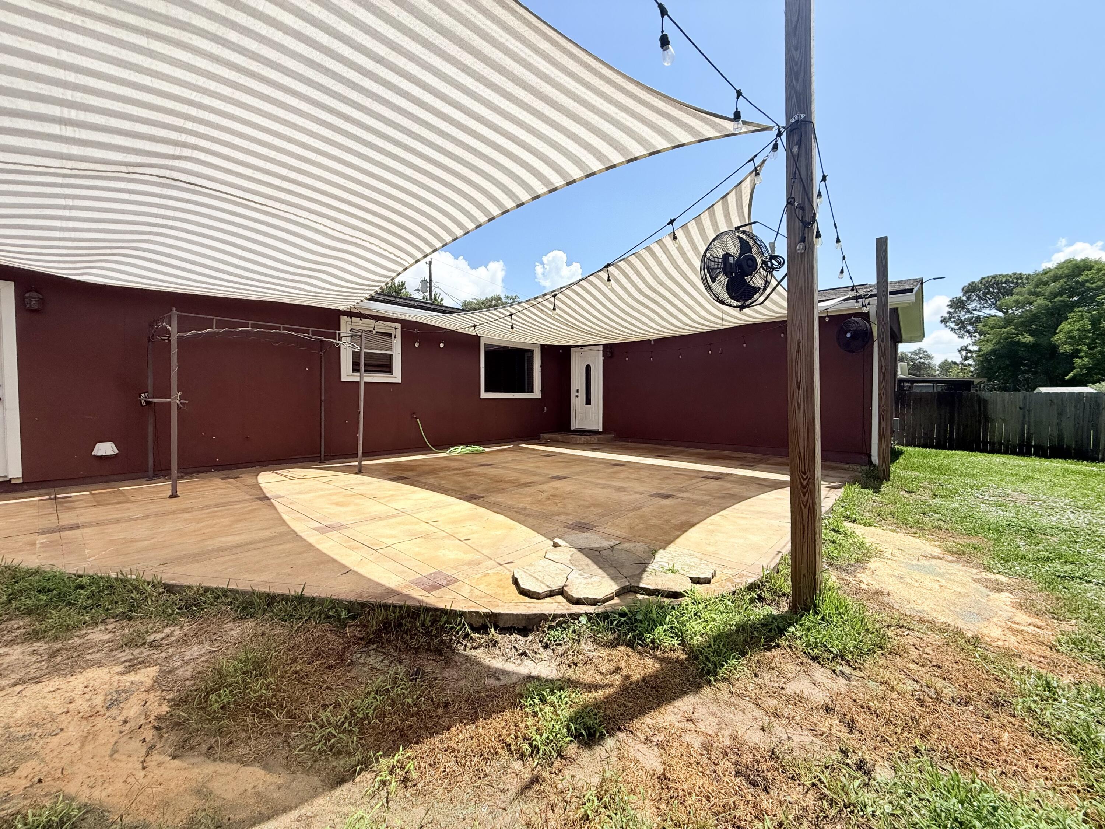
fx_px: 447
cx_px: 552
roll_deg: +0.6
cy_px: 414
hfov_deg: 102.1
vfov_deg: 85.7
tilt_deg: -1.5
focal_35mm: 14
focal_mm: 2.22
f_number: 2.2
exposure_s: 1/2092
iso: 50
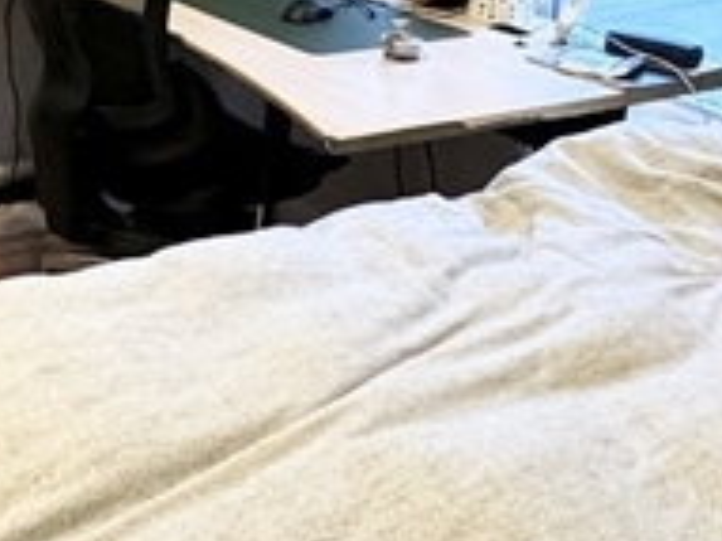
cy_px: -197
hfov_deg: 25.2
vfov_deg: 18.1
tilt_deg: -6.2
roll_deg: -2.3
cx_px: 60
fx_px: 1563
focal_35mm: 75
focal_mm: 2.22
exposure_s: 1/60
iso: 400
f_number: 2.2
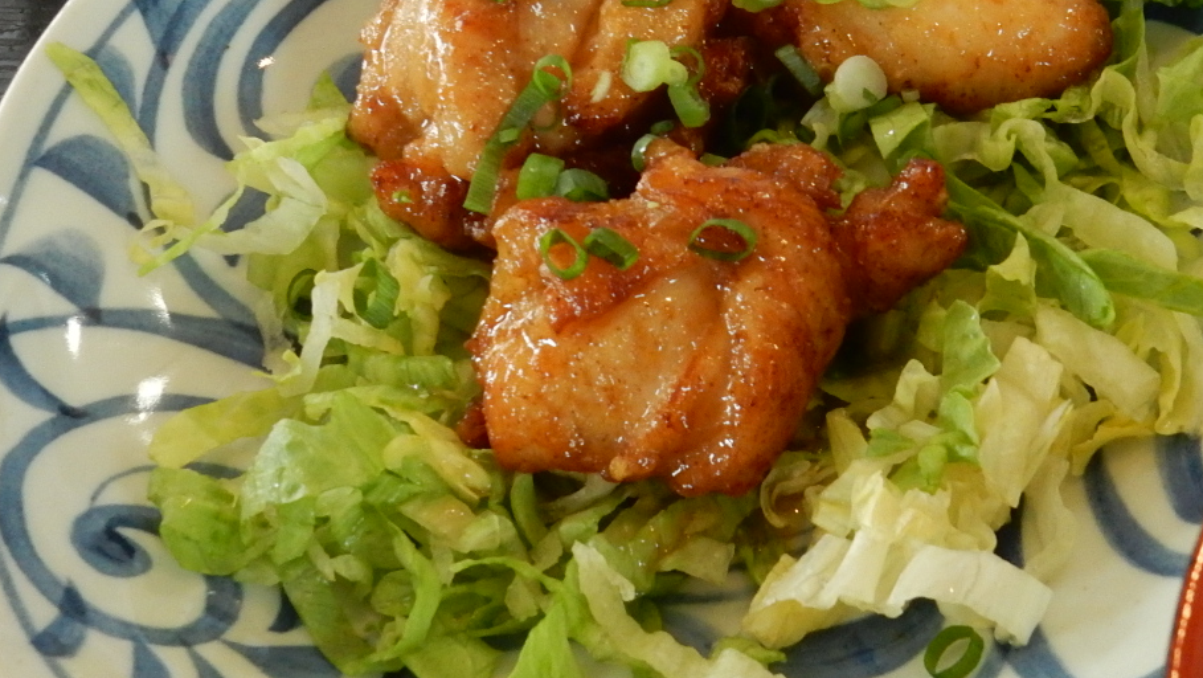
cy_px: 371
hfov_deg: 30.5
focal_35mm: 69
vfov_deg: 17.5
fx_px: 2202
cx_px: 712
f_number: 4
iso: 400
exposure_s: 1/50
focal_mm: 6.4
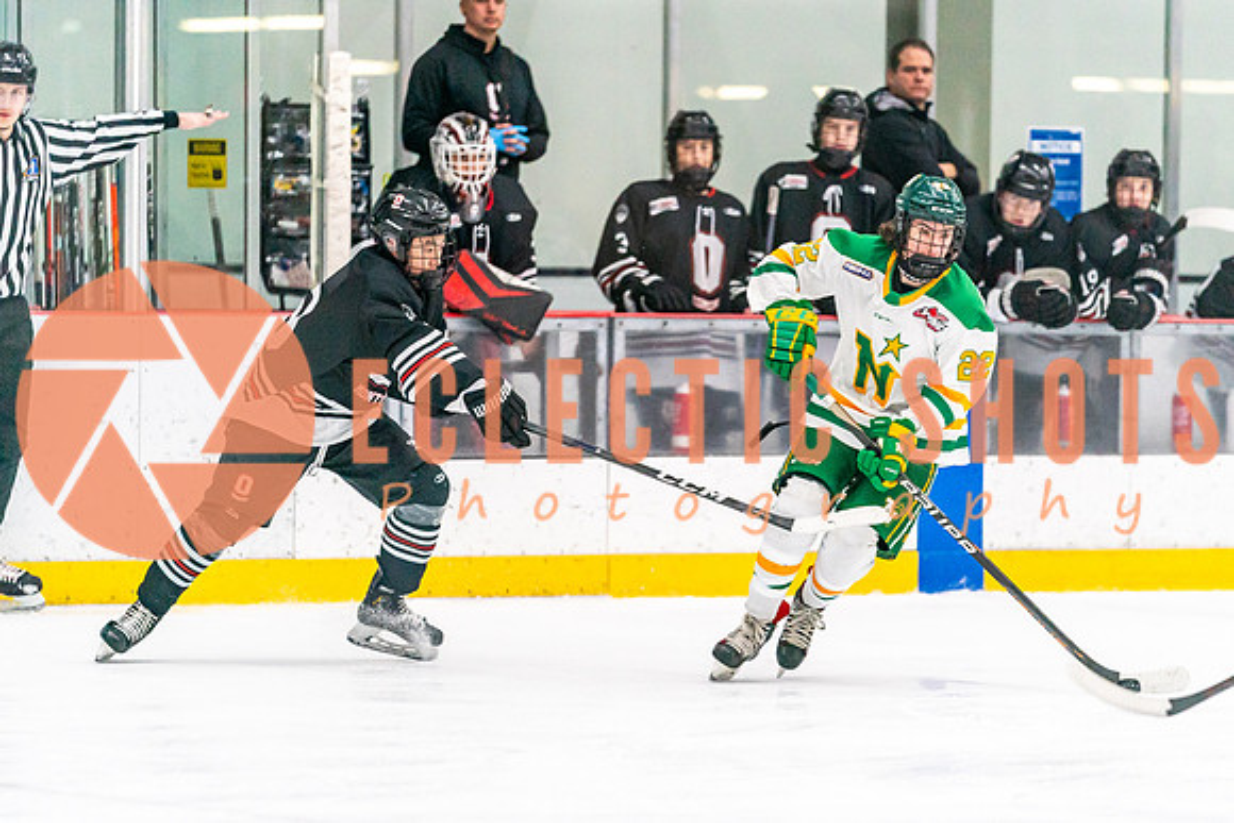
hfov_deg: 8.0
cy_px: 424
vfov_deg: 5.3
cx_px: 649
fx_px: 8856
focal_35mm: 258
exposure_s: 1/1250
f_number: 2.8
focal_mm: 200
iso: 3200
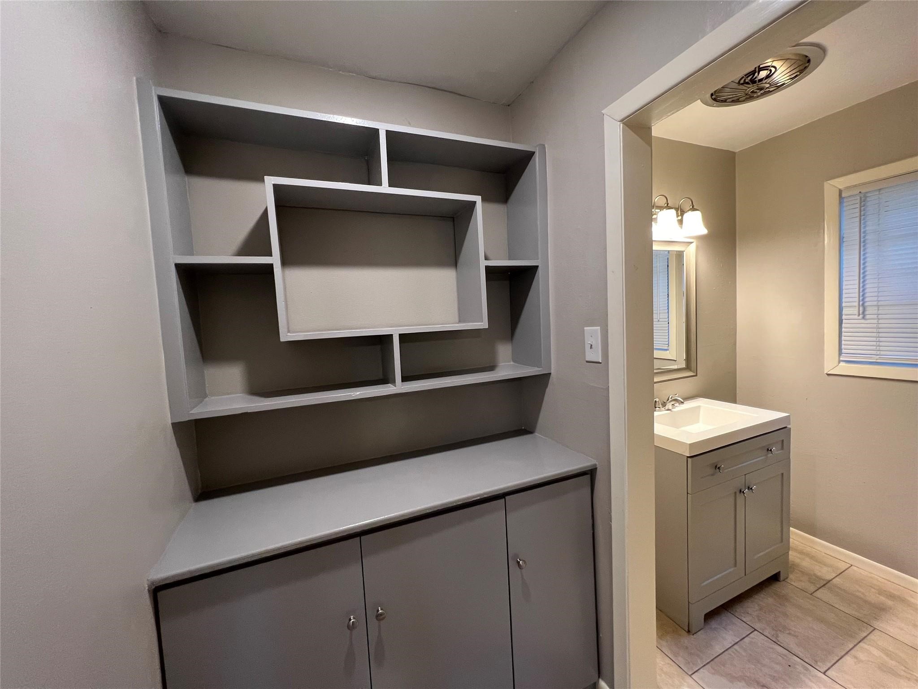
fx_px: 345
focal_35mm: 13
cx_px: 459
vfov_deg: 89.9
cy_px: 344
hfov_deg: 106.2
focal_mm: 1.57
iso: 200
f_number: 1.8
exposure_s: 1/60
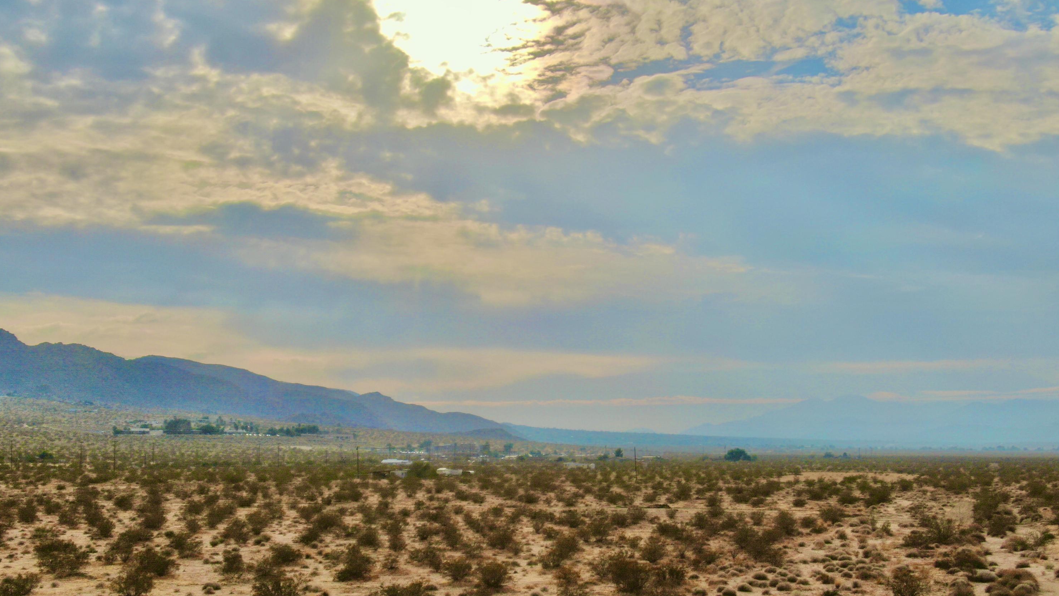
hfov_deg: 39.2
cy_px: 388
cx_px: 528
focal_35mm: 53
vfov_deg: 22.6
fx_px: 1488
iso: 100
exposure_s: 1/2000
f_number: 3.8
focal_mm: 8.6
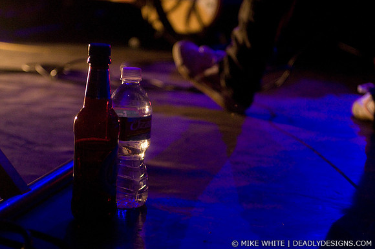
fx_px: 811
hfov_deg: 26.0
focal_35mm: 78
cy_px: 124
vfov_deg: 17.4
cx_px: 188
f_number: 2.8
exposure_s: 1/60
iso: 2000
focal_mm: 52
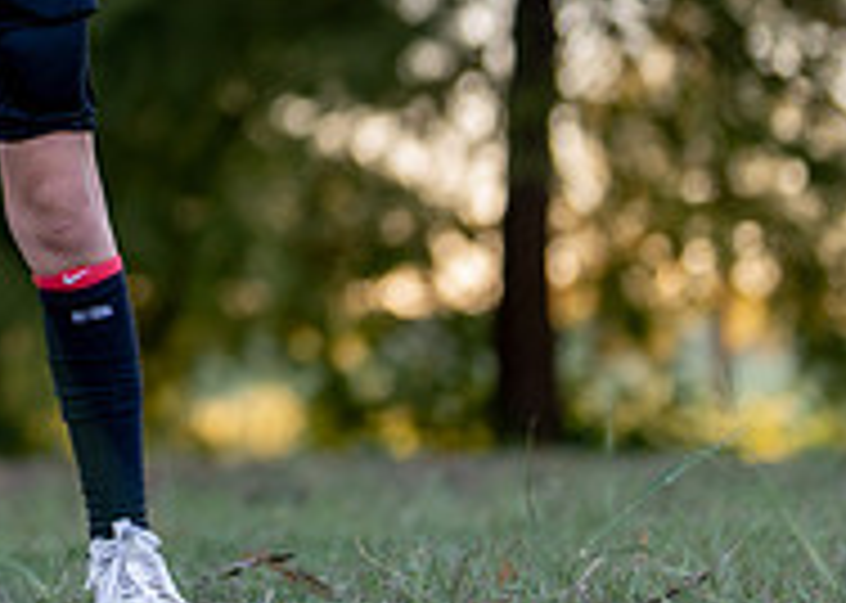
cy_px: -118
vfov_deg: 8.0
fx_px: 4298
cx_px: -154
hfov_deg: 11.0
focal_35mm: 179
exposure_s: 1/400
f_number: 1.2
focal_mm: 50
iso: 100
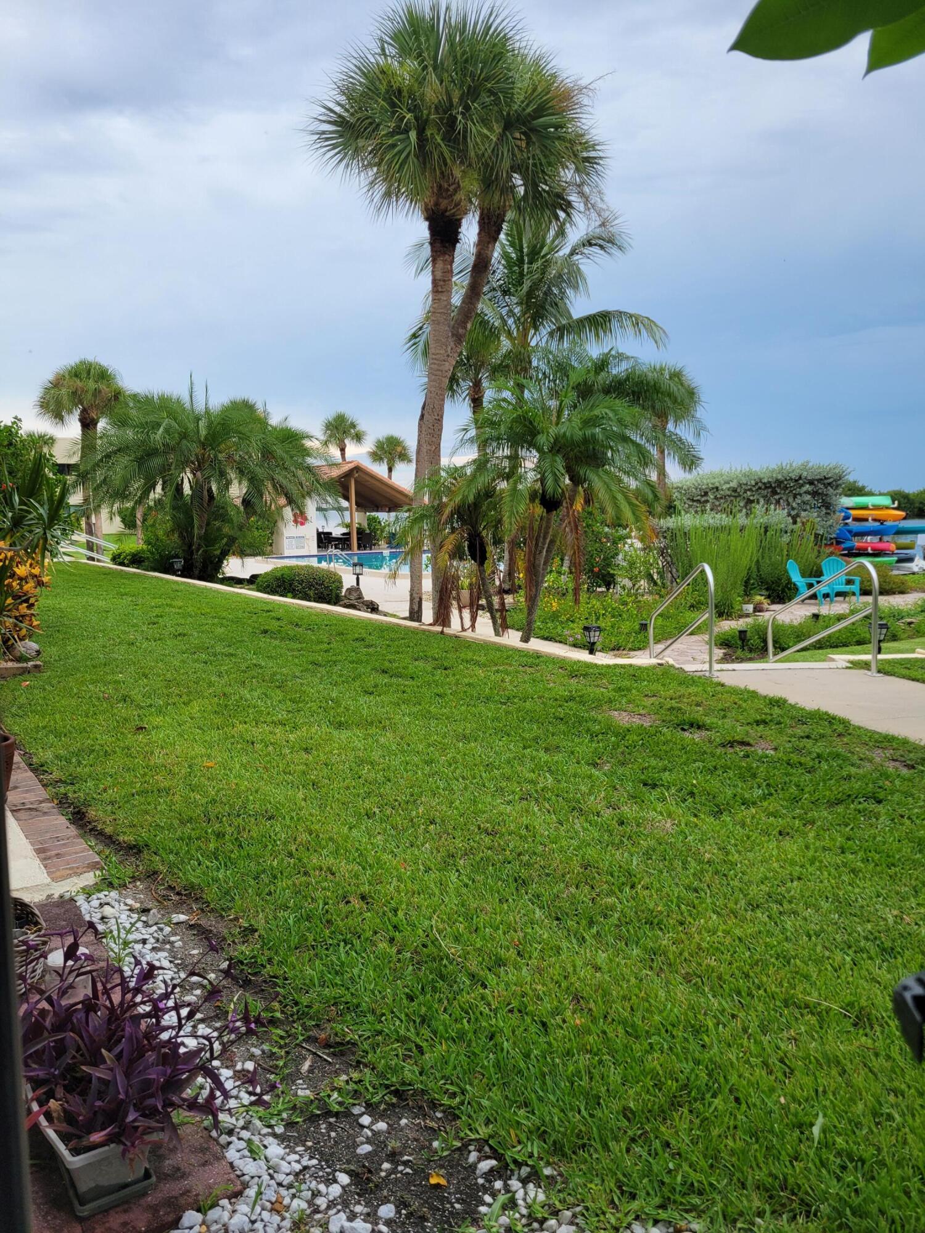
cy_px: 616
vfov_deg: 67.3
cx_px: 462
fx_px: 926
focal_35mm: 26
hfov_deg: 53.1
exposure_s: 1/657
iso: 40
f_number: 1.8
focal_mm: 5.4
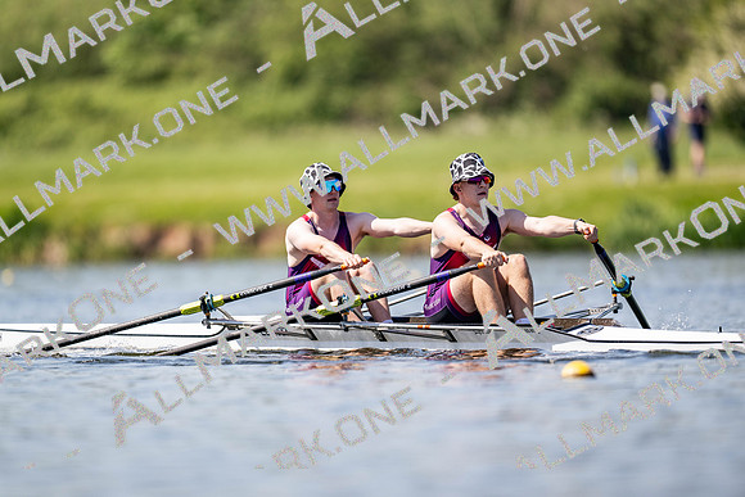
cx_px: 372
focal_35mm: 600
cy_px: 248
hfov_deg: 3.4
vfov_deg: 2.3
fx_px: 12419
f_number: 4
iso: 280
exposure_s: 1/2500
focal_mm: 600
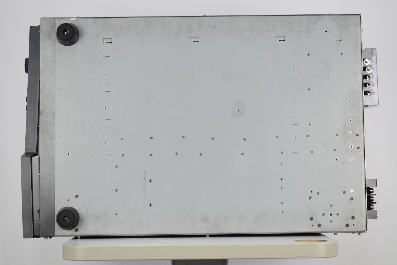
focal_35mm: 82
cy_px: 132
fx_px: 910
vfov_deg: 16.6
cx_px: 198
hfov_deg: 24.6
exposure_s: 1/160
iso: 1600
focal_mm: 55
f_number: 6.3
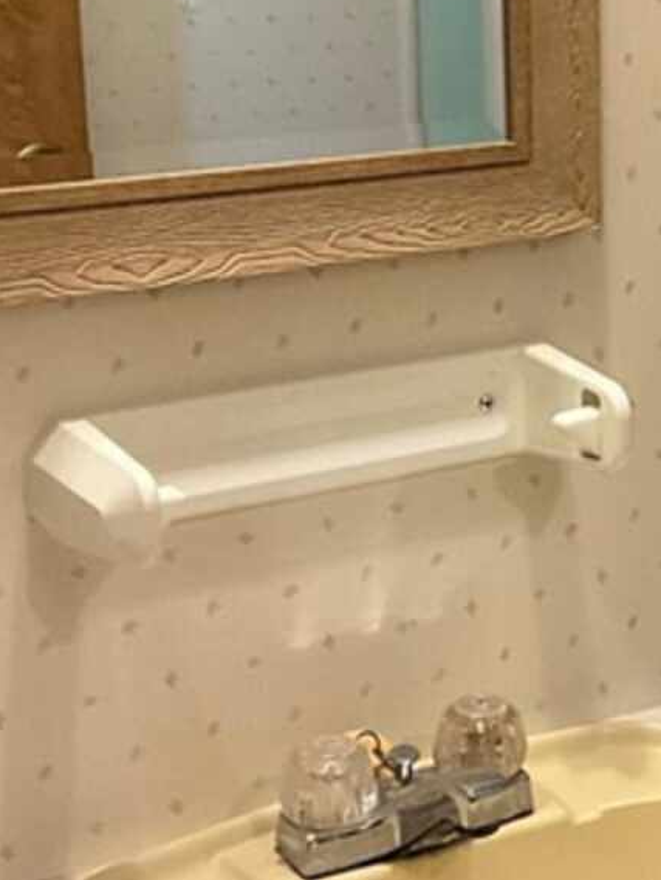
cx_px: 715
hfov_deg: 16.5
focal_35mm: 87
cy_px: 255
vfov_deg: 22.4
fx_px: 2214
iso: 160
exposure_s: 1/60
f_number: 1.8
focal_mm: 3
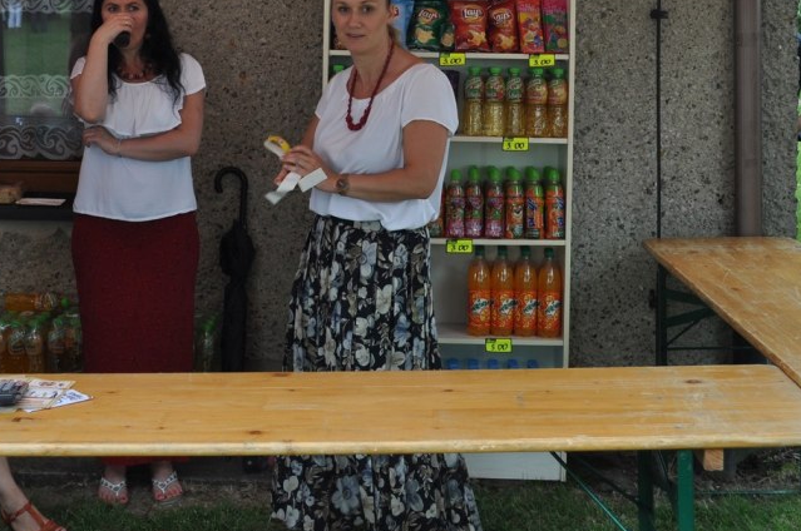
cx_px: 313
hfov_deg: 32.3
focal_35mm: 62
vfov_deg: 21.3
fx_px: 1377
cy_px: 47
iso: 200
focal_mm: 22
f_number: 5.6
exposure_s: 1/125
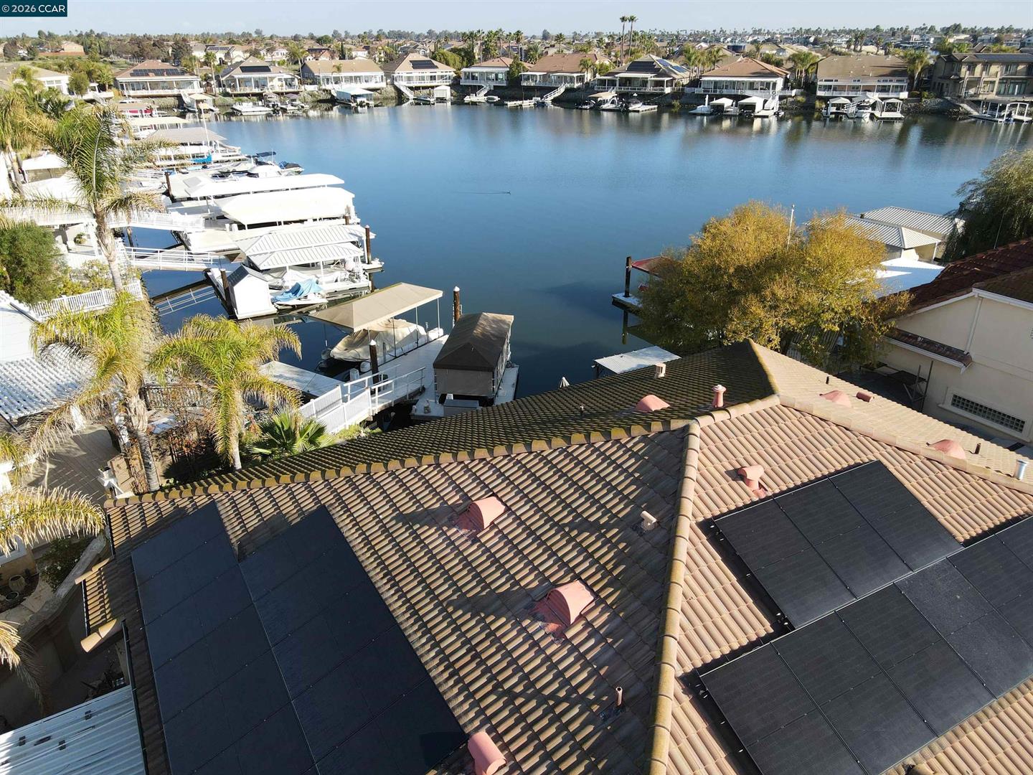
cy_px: 388
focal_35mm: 24
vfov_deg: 56.8
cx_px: 516
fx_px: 716
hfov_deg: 71.6
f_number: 2.8
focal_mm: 4.5
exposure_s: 1/350
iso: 100
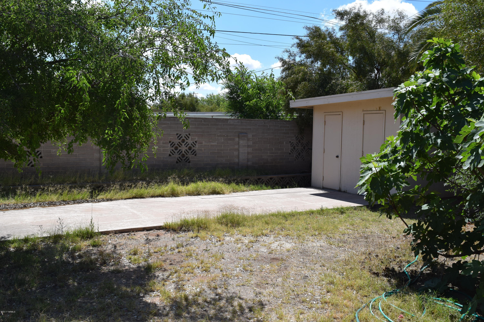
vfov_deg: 40.0
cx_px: 242
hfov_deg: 57.2
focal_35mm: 33
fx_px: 444
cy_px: 161
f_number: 10
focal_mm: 22
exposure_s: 1/400
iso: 200
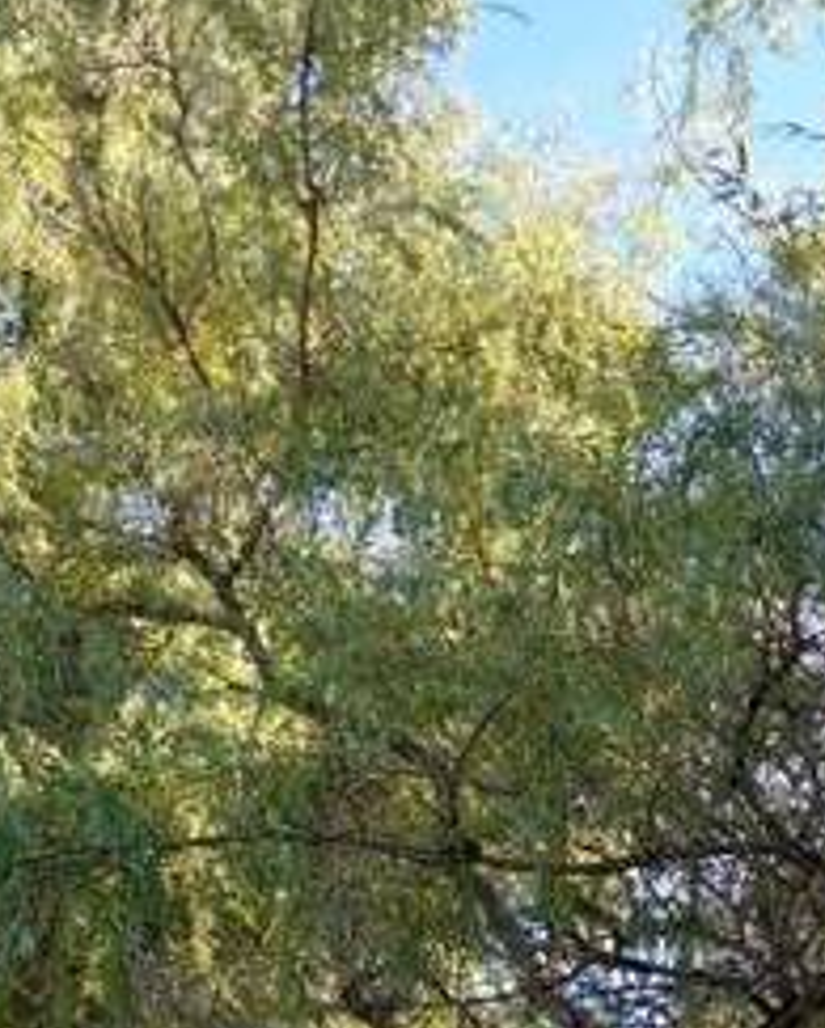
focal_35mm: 77
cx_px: 1565
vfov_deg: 23.5
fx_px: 2346
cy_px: 1062
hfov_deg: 16.2
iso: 50
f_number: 1.8
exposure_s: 1/489
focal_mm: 4.69
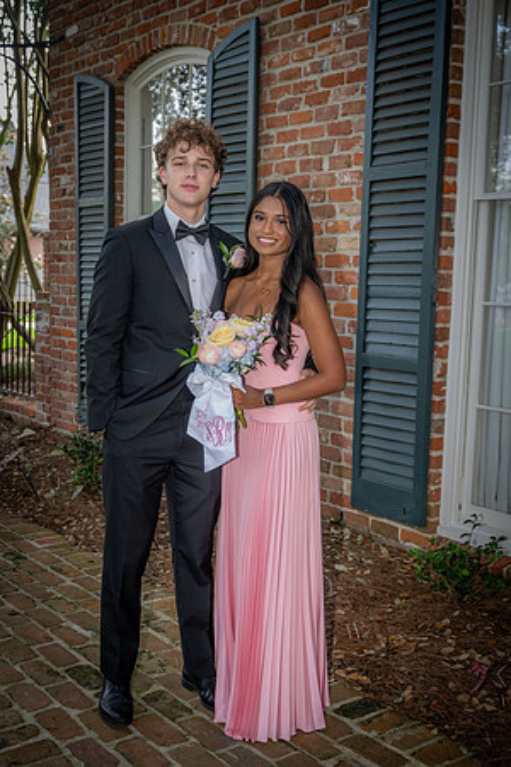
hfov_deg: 31.9
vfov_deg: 46.4
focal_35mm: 42
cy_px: 384
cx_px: 256
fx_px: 894
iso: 1400
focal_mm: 42
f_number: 6.3
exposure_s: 1/125
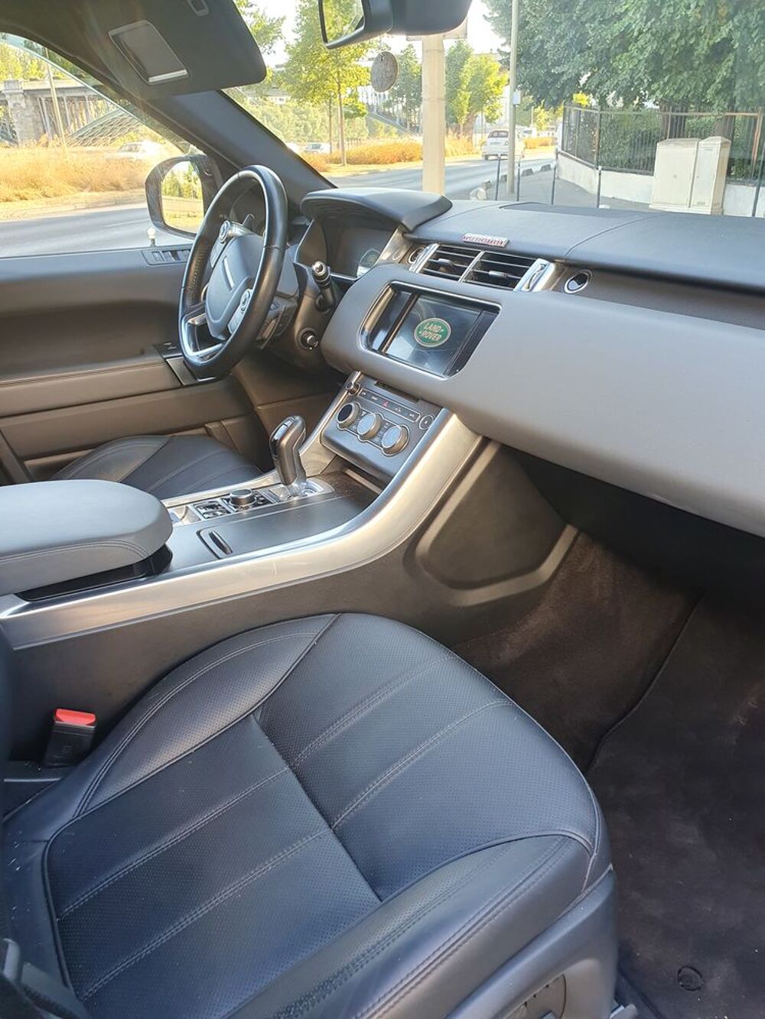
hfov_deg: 53.1
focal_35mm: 26
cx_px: 382
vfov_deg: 67.3
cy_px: 510
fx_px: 766
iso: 80
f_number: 2.4
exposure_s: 1/100
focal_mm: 4.32
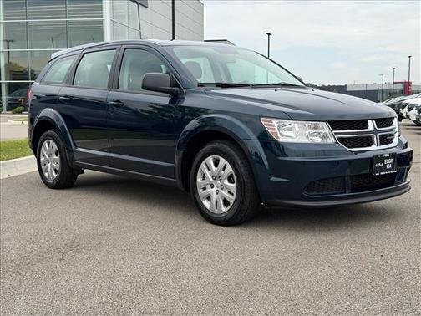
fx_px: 584
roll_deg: +0.7
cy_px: 158
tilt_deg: -5.3
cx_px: 210
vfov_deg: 30.3
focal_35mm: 48
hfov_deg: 39.7
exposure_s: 1/2865
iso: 64
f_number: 1.78
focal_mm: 6.76
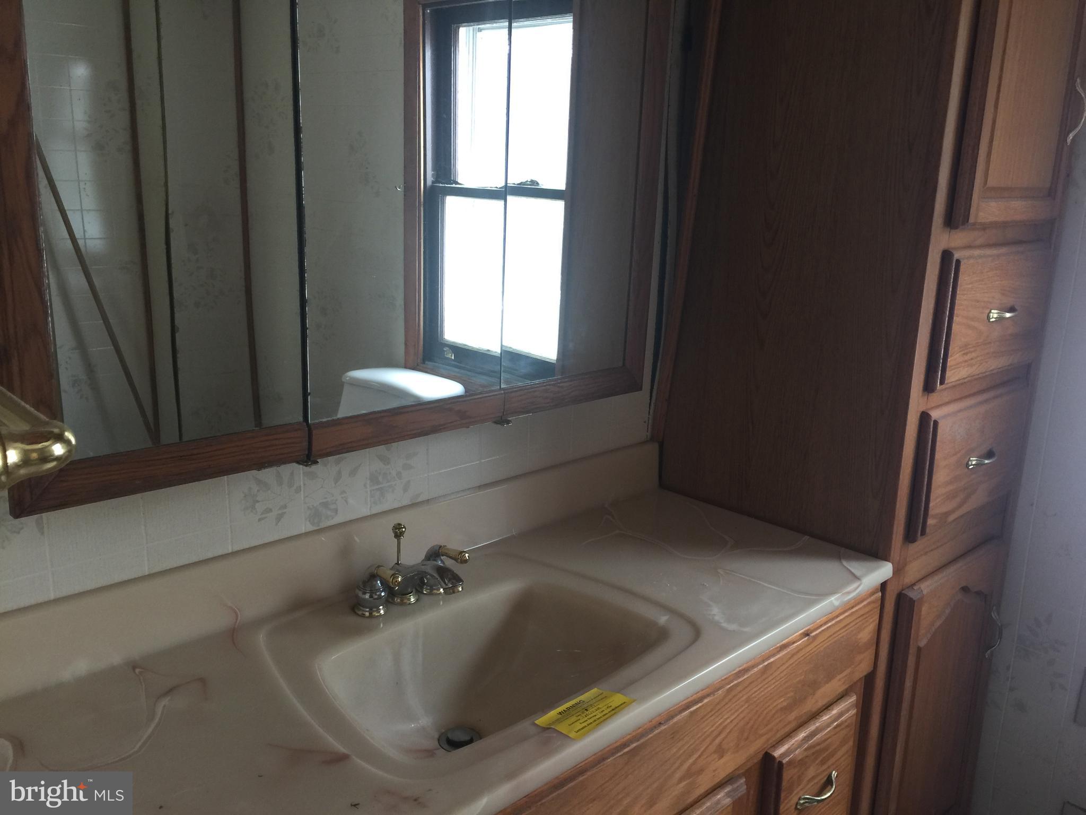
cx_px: 543
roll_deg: -1.4
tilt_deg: -13.4
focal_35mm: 29
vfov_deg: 48.2
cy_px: 408
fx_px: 910
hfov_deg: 61.7
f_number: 2.2
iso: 32
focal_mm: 4.15
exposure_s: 1/15
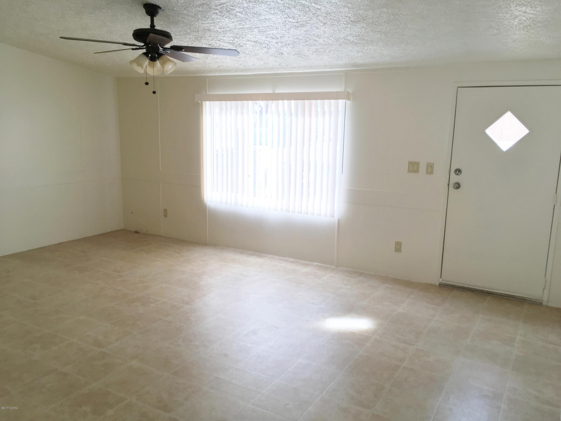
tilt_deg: -10.1
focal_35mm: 29
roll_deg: -2.8
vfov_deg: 48.2
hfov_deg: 61.7
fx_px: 470
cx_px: 280
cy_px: 210
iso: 32
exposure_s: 1/60
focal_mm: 4.15
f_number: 2.2
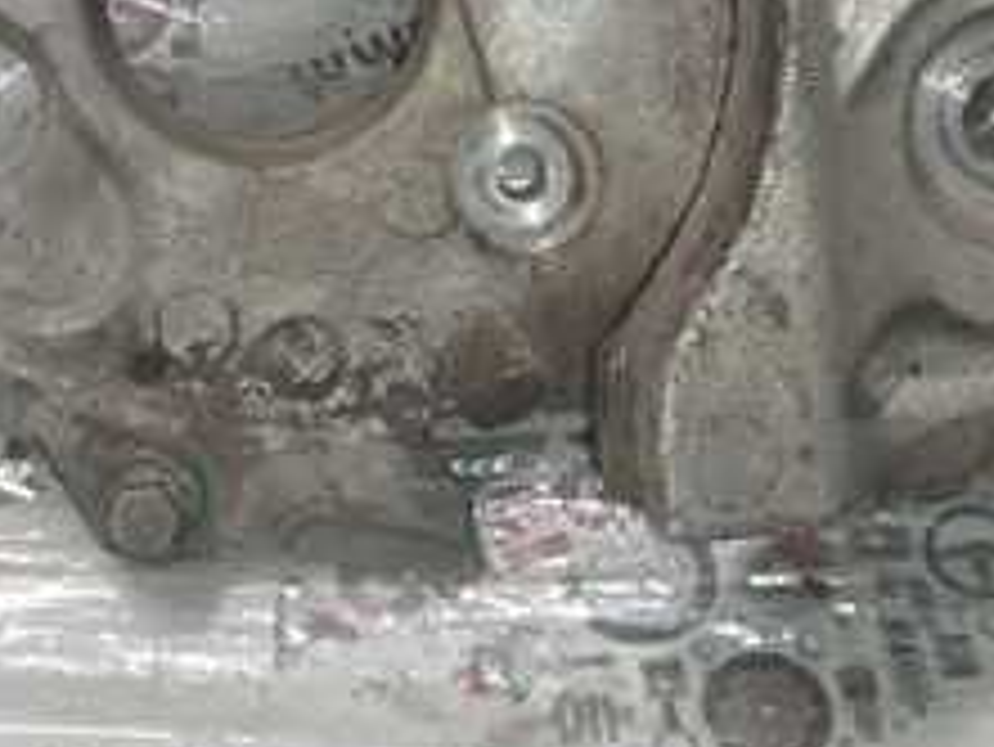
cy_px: -124
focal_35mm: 81
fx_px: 2327
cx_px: 387
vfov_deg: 17.5
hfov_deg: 24.1
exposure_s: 1/25
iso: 375
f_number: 2.2
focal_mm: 3.43
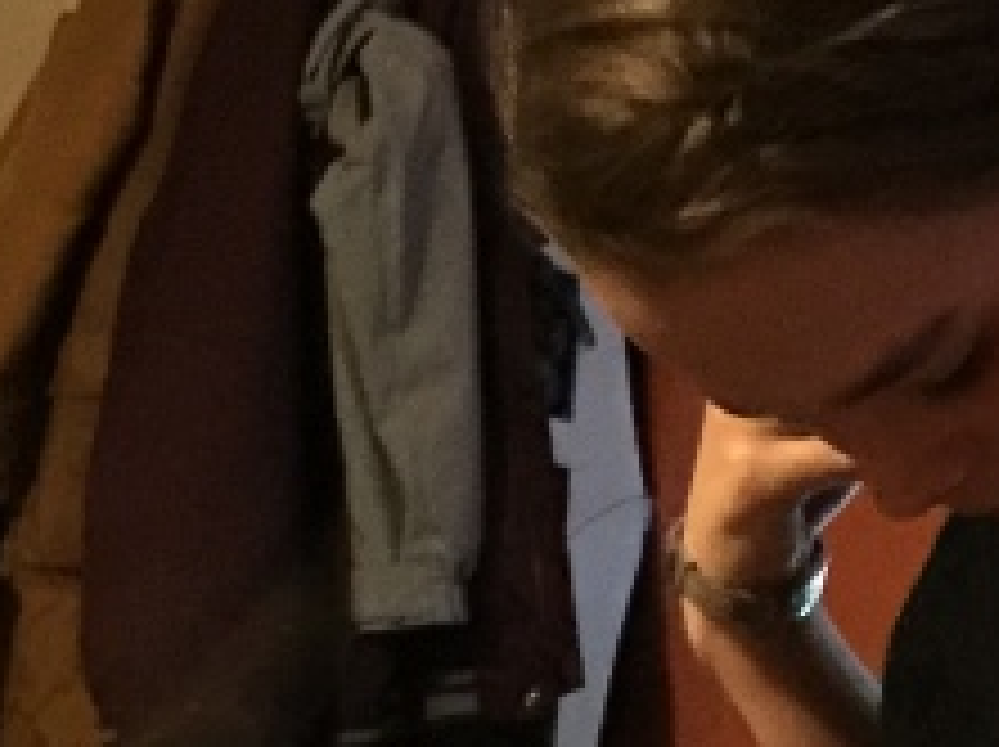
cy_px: 1125
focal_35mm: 134
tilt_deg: -5.4
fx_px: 3863
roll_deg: -2.4
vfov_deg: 10.6
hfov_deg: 14.6
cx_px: 922
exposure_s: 1/4
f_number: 2.2
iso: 320
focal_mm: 4.15
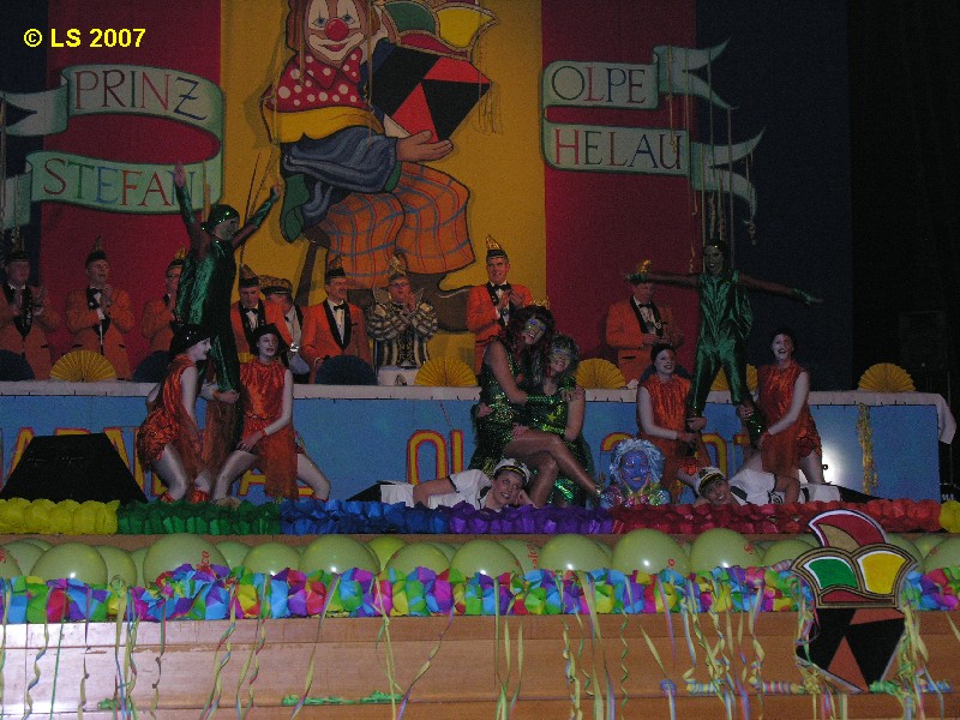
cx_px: 480
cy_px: 360
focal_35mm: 71
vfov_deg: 20.7
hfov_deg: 27.4
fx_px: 1969
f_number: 4.2
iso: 200
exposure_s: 1/60.1
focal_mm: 18
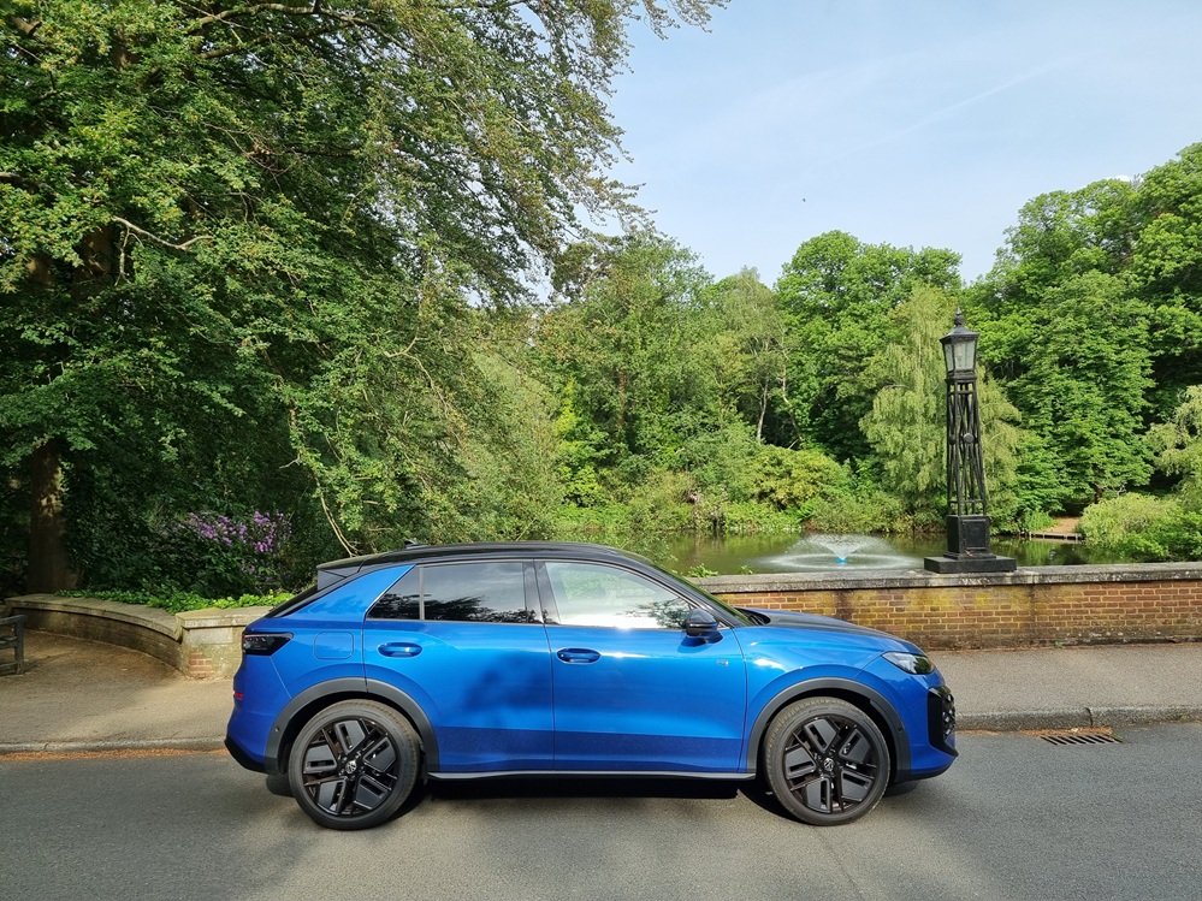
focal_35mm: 26
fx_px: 903
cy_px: 450
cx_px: 601
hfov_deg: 67.3
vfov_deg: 53.1
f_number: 1.8
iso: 50
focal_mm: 5.4
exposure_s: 1/1376
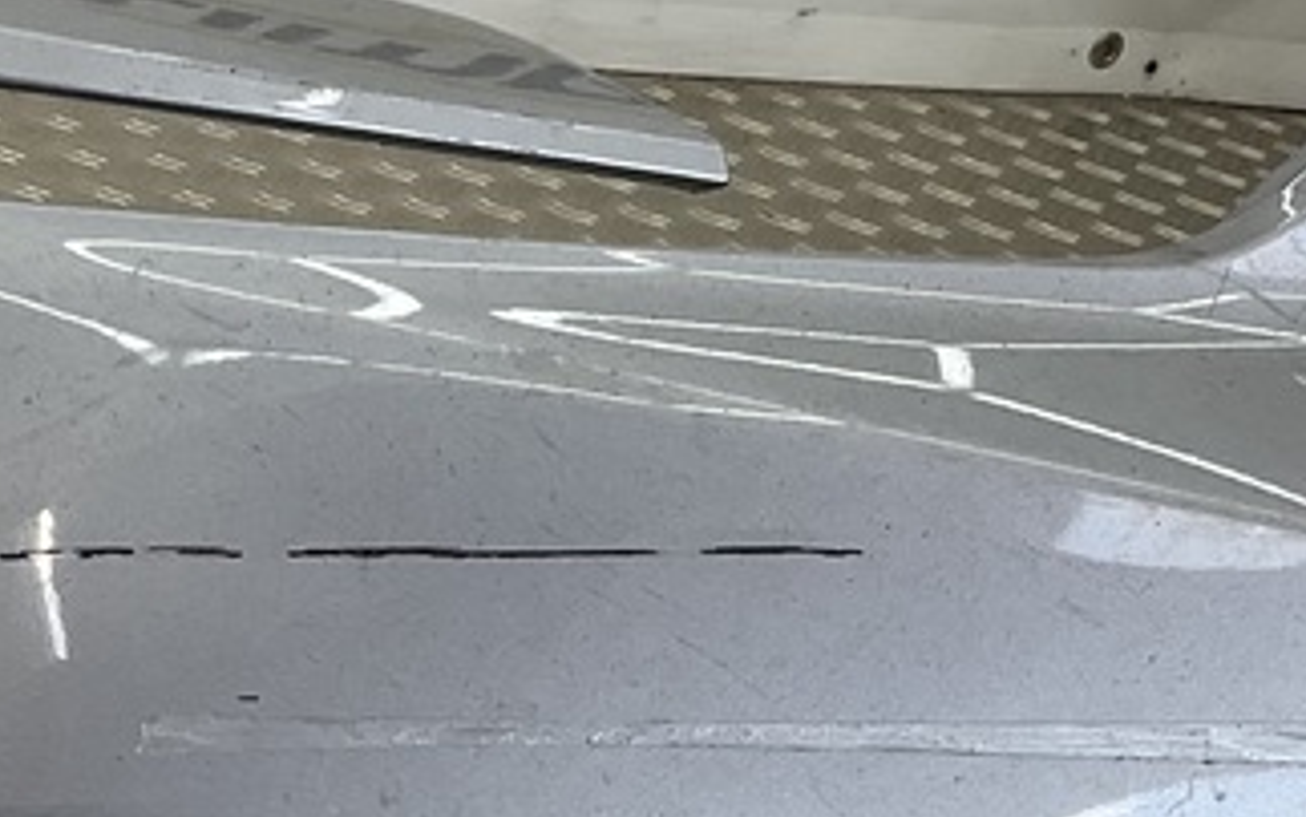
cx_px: 243
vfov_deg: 13.5
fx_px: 3417
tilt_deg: -31.9
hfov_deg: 21.3
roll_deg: -16.3
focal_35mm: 96
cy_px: 801
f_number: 1.8
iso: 16
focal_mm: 3
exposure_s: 1/120
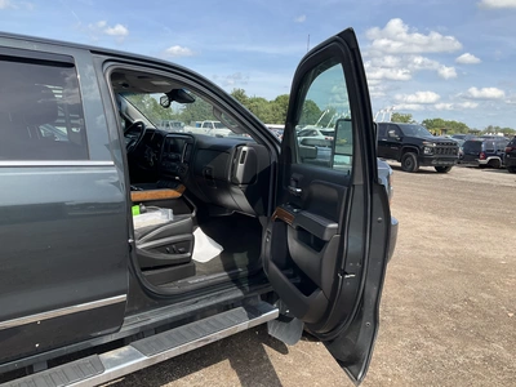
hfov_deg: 61.7
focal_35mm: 29
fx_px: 432
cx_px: 258
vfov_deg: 48.2
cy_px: 194
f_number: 1.8
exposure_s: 1/1144
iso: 25
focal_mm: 3
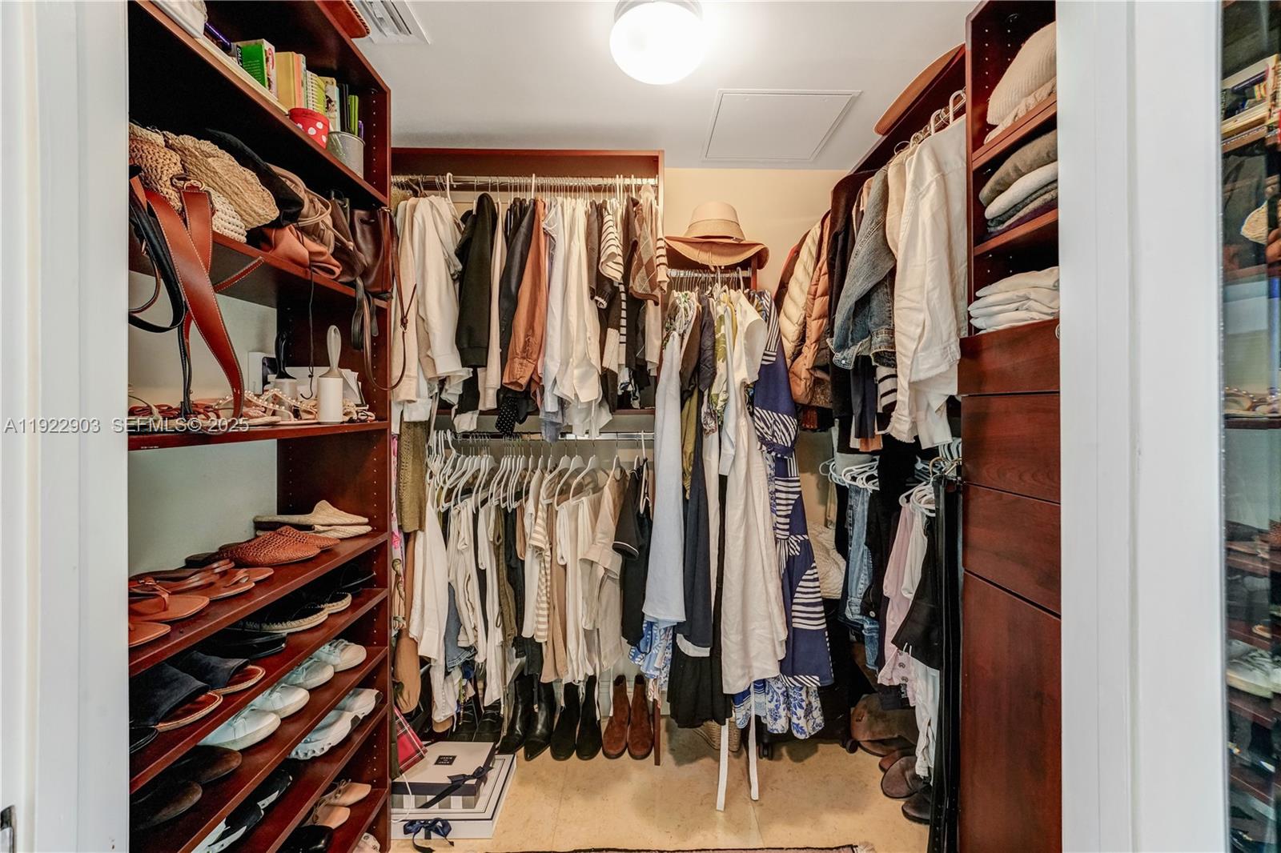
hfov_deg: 104.3
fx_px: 498
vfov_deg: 81.2
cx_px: 640
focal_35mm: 14
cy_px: 426
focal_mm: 14
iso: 2000
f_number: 9
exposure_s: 1/30
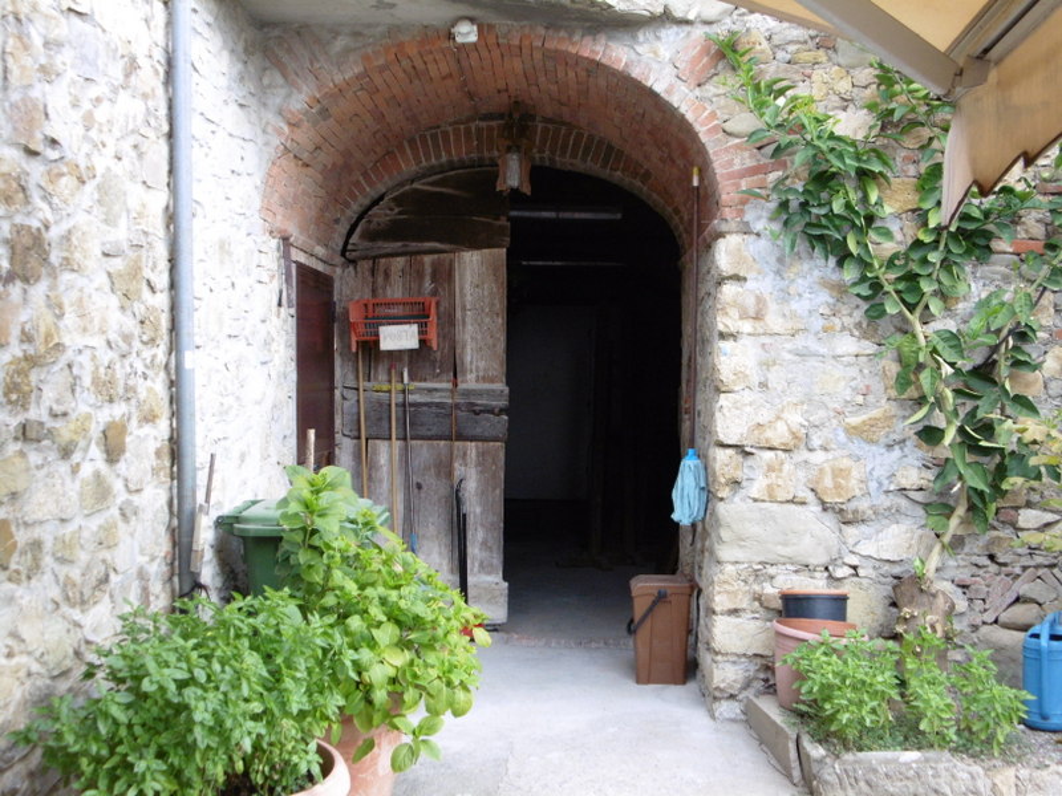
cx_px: 531
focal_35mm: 44
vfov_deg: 32.9
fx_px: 1350
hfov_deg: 42.9
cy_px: 398
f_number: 3.7
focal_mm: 8
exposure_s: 1/60
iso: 100
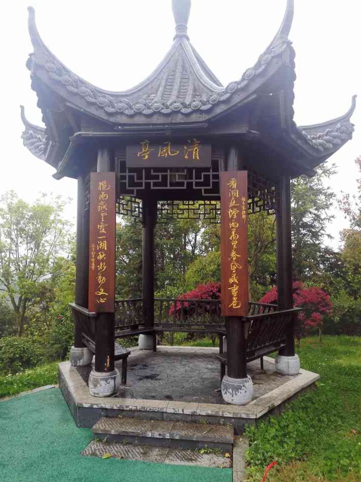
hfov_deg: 49.7
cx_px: 184
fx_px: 389
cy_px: 238
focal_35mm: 28
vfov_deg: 63.4
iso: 80
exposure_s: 1/100
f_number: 1.8
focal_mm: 4.75
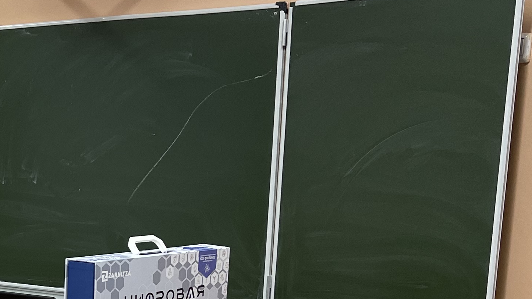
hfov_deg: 25.1
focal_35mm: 79
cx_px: -39
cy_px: 333
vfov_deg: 14.9
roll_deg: +0.0
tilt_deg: -10.5
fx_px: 1114
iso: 125
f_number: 1.6
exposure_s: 1/100
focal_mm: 5.1
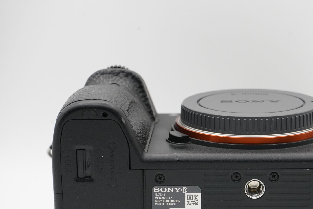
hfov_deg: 21.8
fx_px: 809
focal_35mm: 93
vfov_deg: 14.6
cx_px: 221
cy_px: 156
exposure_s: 1/125
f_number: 11
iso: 3200
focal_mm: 62
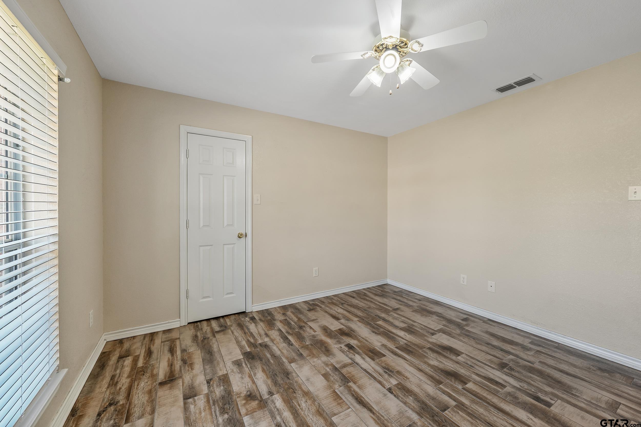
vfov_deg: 81.2
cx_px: 320
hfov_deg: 104.3
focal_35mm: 14
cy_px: 214
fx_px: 249
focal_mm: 14
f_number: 8
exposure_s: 1/25
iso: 800
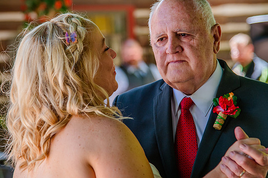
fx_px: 1026
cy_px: 65
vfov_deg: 9.9
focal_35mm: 138
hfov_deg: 14.9
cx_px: 129
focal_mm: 105
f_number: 4
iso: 320
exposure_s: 1/200
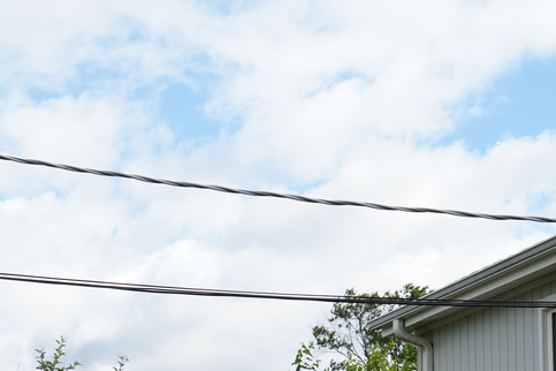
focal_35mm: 94
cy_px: 547
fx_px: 1452
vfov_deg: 13.7
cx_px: 181
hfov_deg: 21.6
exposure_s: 1/640
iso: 160
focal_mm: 28
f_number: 5
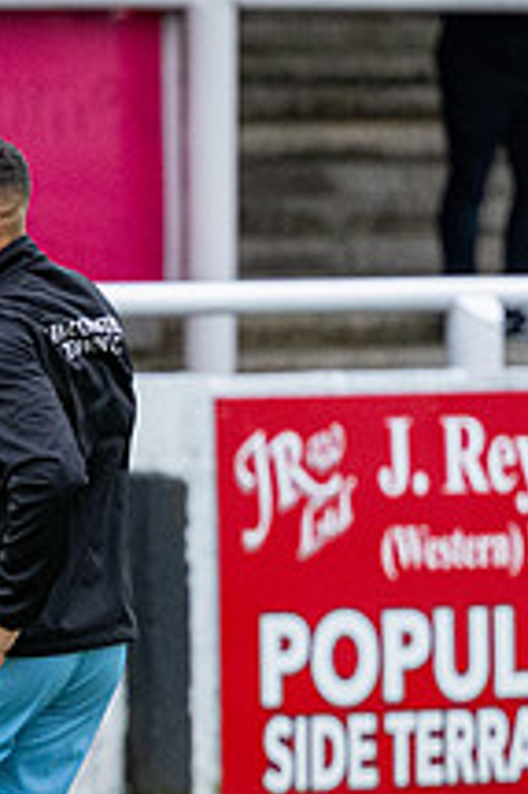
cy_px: 754
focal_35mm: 759
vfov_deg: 2.7
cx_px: -195
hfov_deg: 1.8
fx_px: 16724
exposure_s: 1/800
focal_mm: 140
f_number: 2.8
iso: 1000
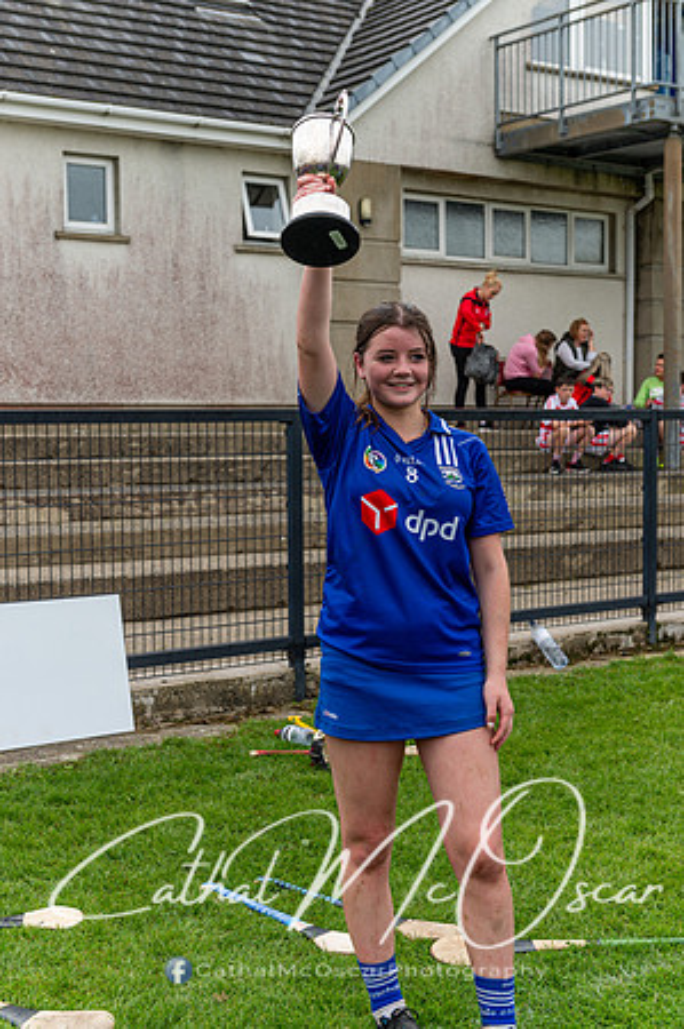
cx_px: 342
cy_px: 514
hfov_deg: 28.0
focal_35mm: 48
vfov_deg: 41.2
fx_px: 1371
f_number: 3.2
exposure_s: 1/320
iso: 125
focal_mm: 48
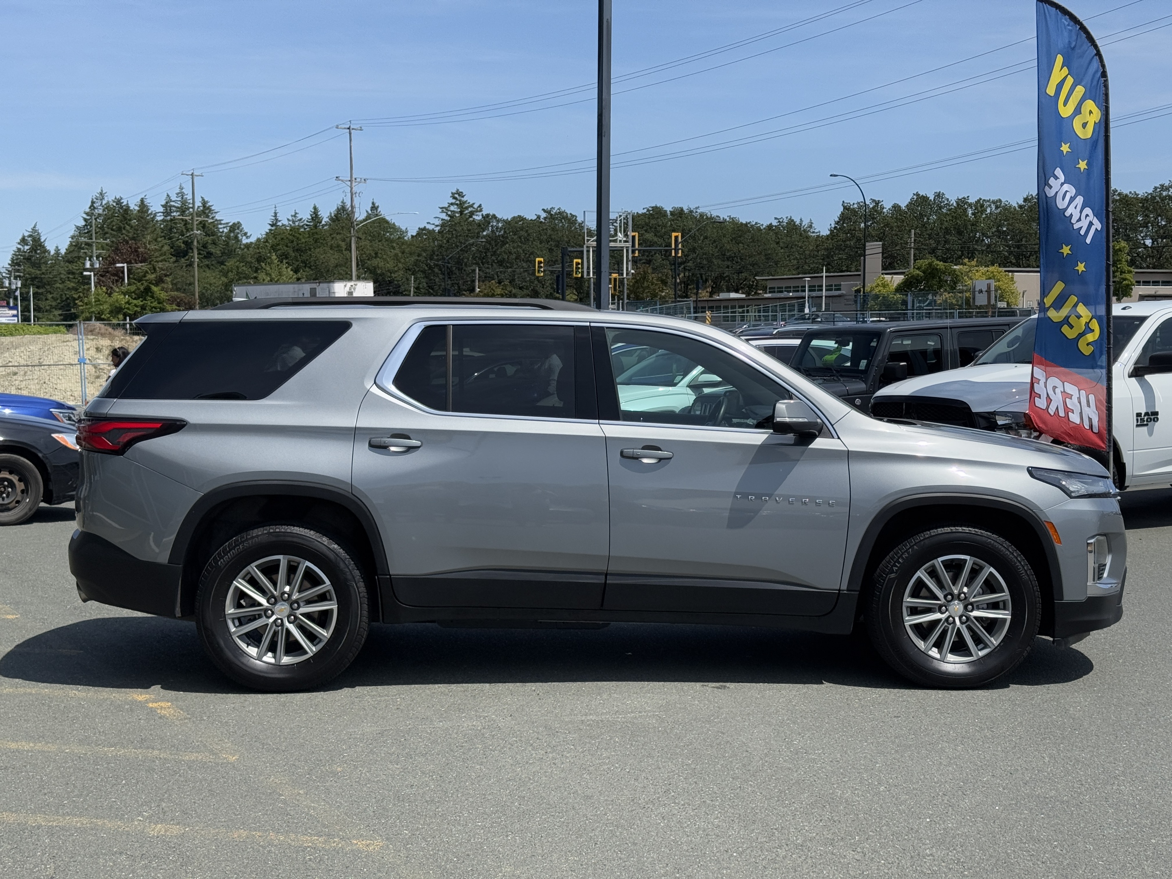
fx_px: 1625
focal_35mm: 48
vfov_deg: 30.3
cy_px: 440
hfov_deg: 39.7
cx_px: 586
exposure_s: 1/6536
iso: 64
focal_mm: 6.76
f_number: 1.78
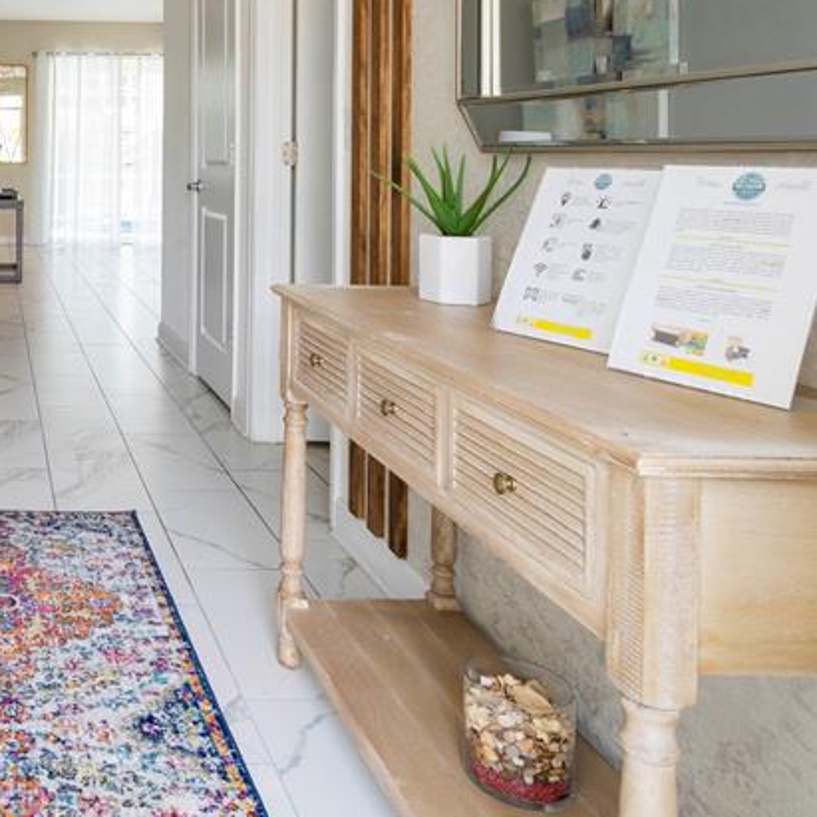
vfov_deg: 43.7
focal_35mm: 36
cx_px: -8
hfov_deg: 40.2
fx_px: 961
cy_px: 157
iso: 1000
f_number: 14
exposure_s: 1/10
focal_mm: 17
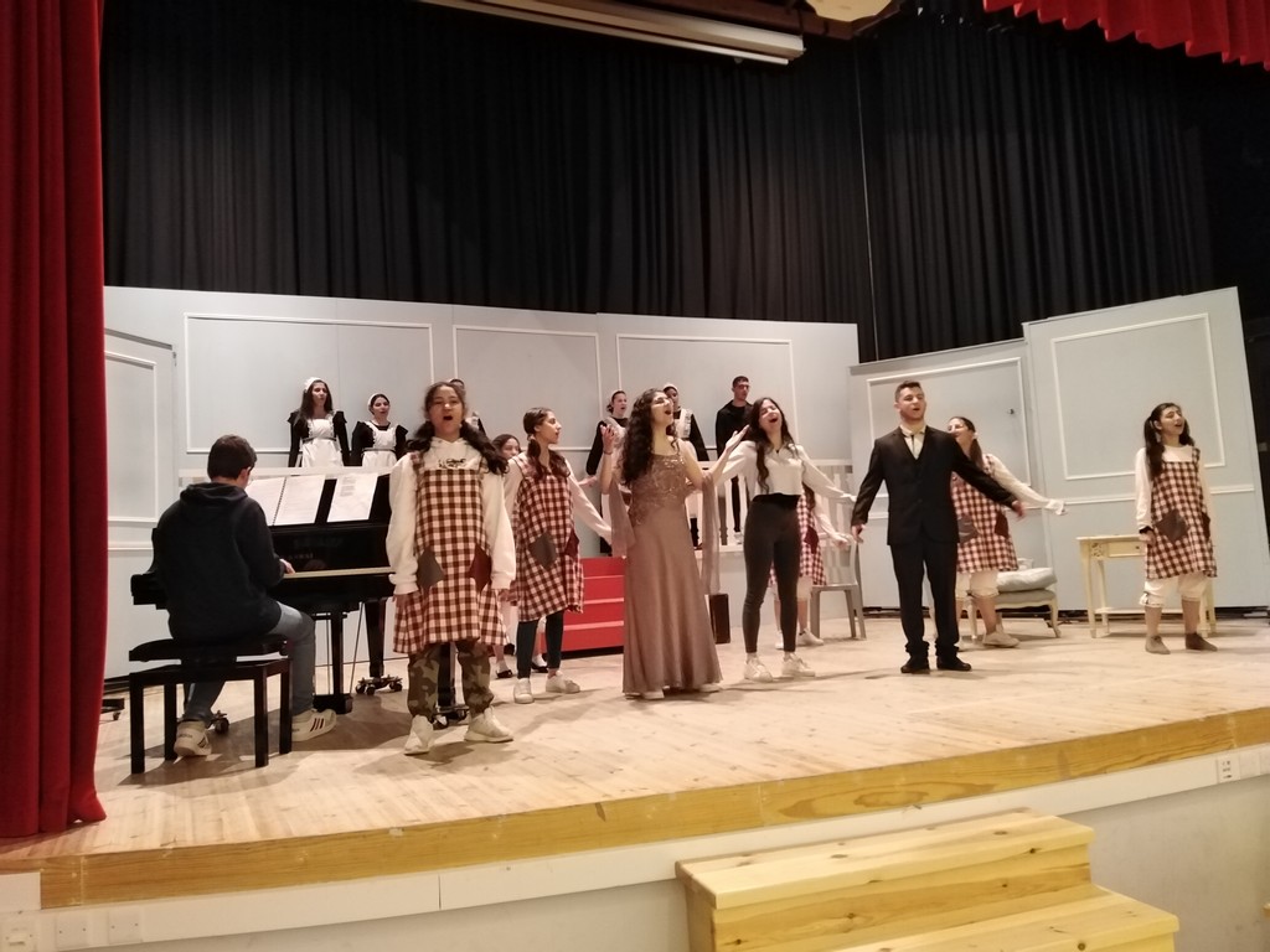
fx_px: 954
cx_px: 635
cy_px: 476
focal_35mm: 26
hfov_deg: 67.3
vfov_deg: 53.1
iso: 657
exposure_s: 1/20
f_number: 1.8
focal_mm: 3.59
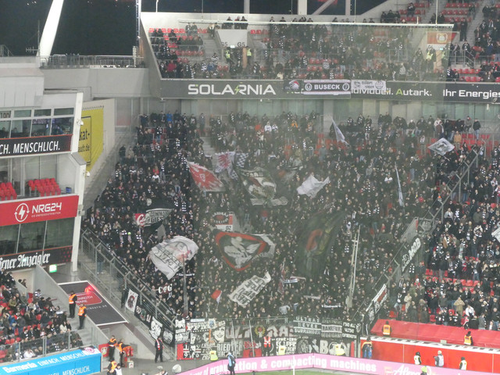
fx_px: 1950
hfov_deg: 14.6
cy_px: 188
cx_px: 250
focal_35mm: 135
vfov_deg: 11.0
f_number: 5.3
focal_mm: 24.2
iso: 1600
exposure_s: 1/60
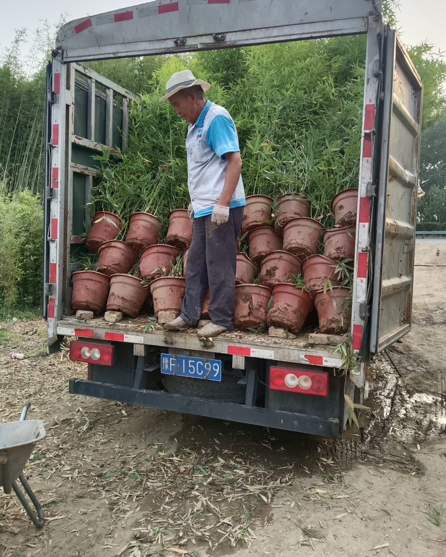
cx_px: 225
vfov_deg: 62.2
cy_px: 263
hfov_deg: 51.5
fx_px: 462
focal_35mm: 28
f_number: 1.8
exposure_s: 1/100
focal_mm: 4.05
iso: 169
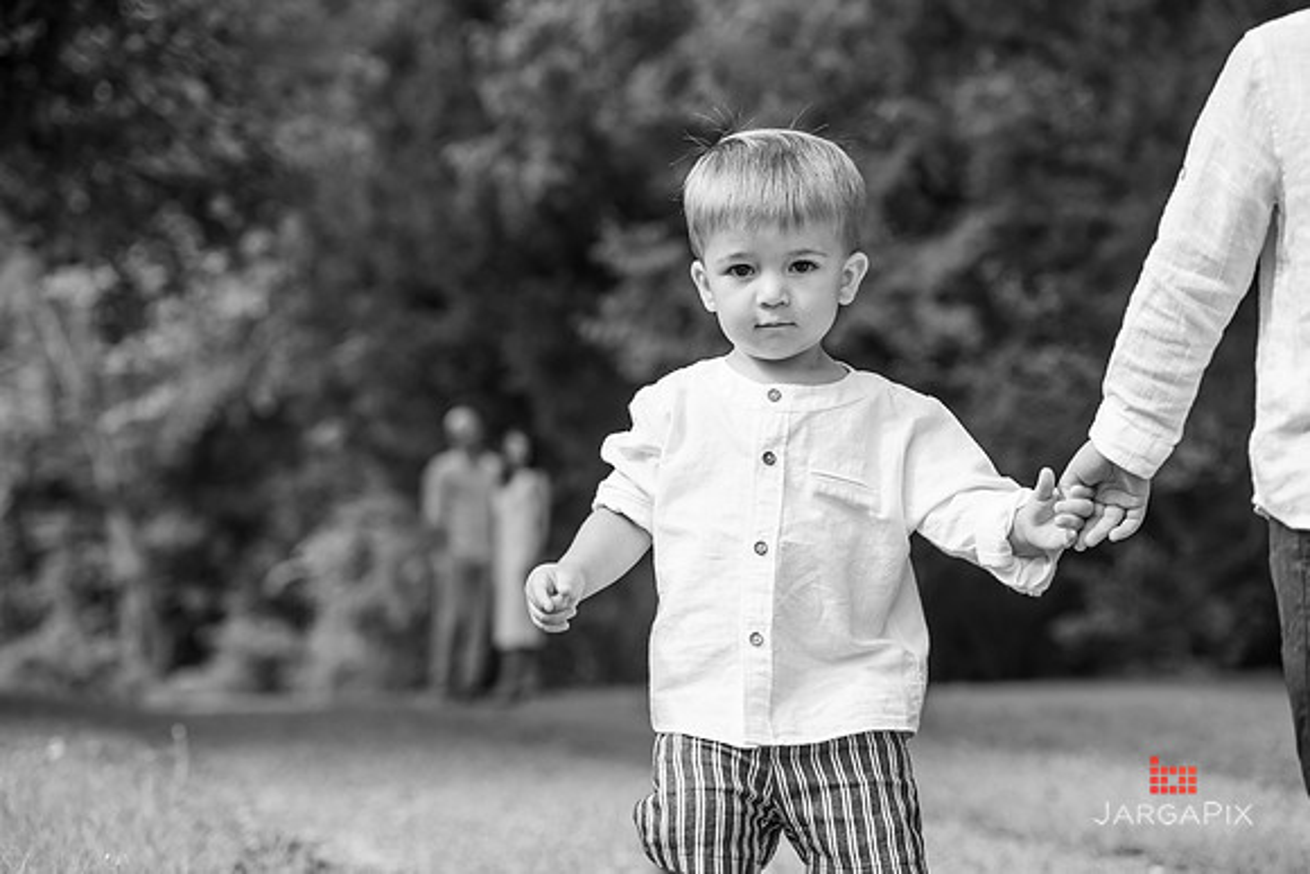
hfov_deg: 28.8
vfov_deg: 19.5
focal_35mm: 70
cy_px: 437
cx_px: 655
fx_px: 2548
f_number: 4
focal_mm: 70
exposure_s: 1/640
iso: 200
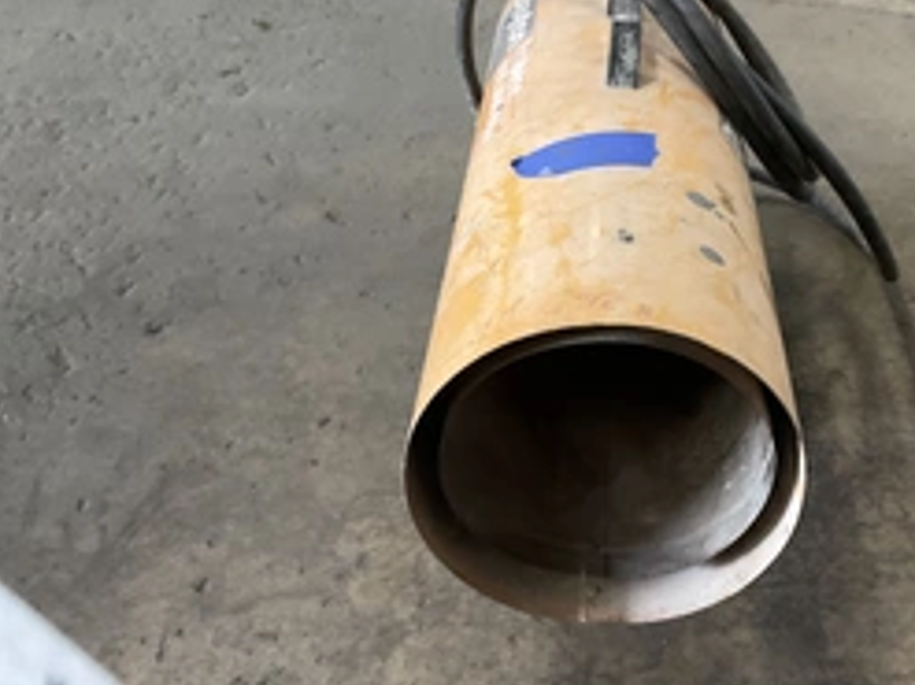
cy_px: 333
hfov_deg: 39.7
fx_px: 1242
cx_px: 641
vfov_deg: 30.9
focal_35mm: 47
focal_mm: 3
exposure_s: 1/40
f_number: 1.8
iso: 200
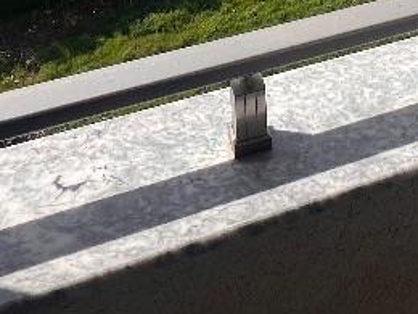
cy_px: -364
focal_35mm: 60
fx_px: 725
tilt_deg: -6.0
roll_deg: +2.2
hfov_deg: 30.8
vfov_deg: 16.4
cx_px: 373
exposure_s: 1/1815
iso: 32
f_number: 1.8
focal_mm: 1.57
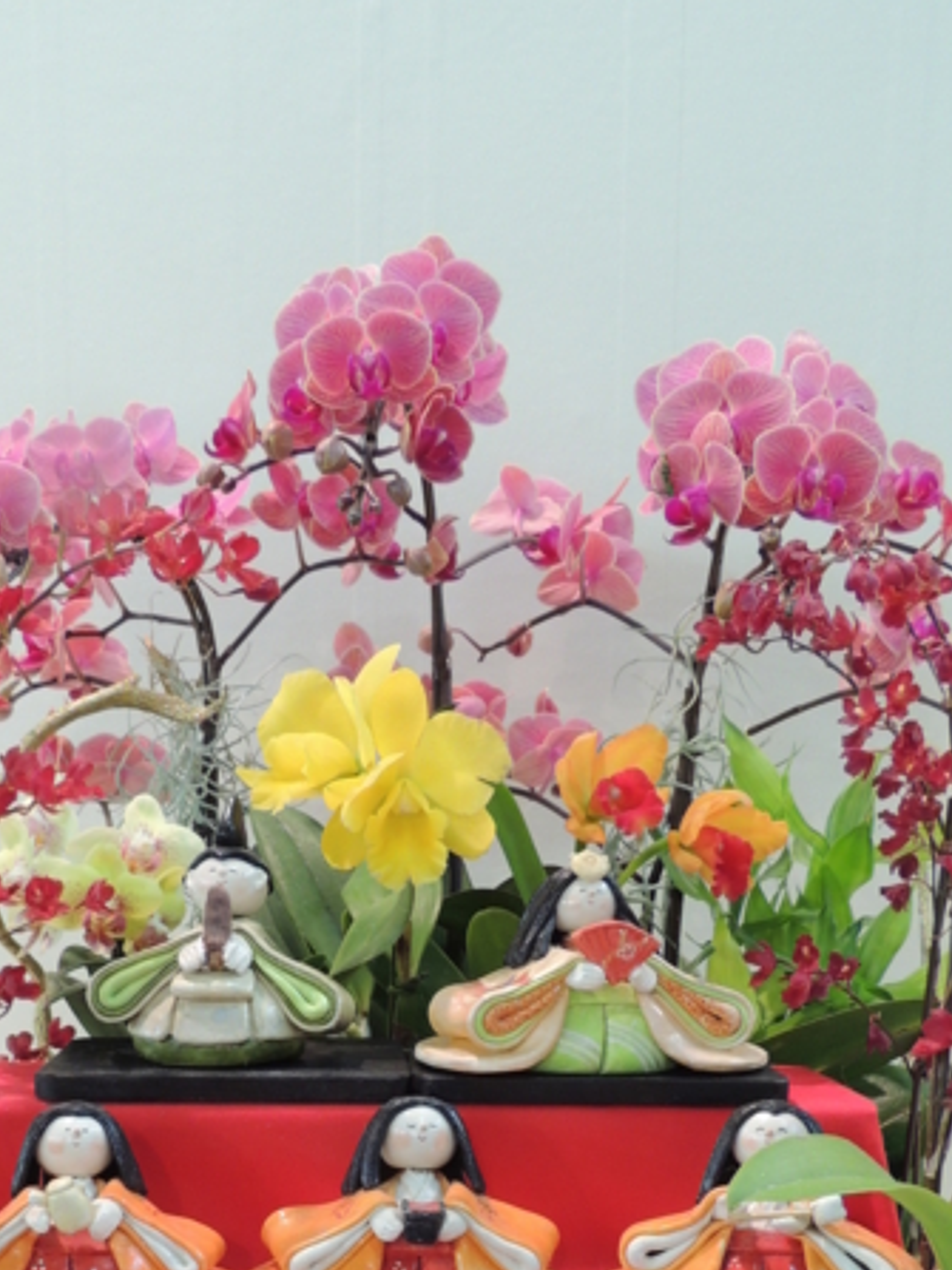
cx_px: 344
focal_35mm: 43
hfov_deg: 33.4
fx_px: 1578
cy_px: 1100
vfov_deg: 41.1
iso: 180
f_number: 3
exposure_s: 1/30
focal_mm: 4.3
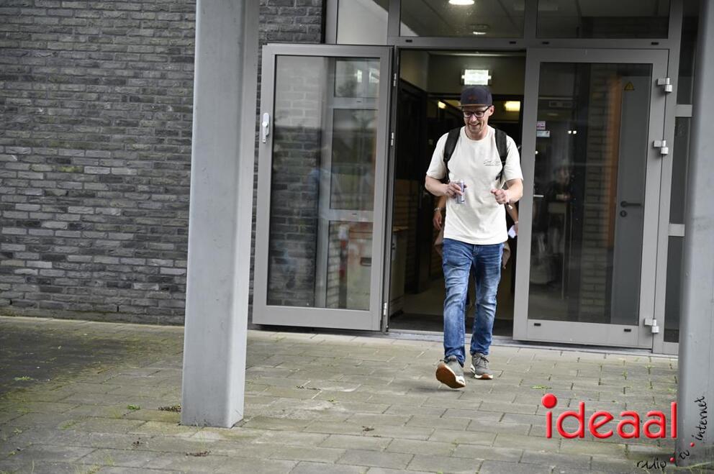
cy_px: 237
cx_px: 357
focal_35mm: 70
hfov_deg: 28.9
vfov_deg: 19.4
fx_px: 1387
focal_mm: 70
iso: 400
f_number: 2.8
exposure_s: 1/200
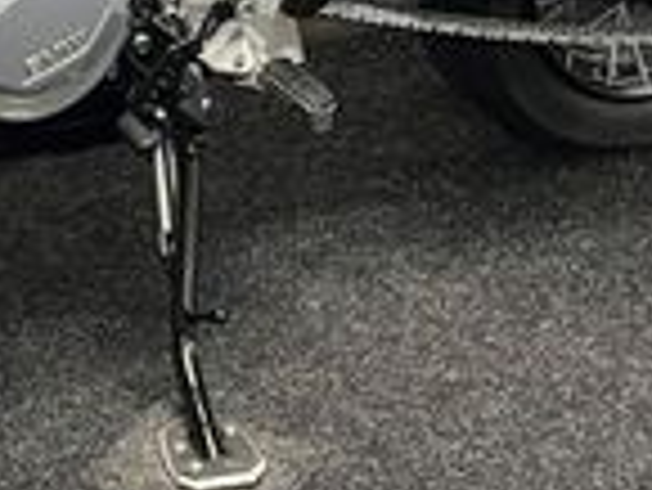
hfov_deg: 16.7
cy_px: -301
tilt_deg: -19.3
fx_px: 2168
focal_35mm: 115
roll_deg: -0.5
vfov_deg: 12.1
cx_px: -13
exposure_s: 1/50
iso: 160
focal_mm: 5.1
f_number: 1.6
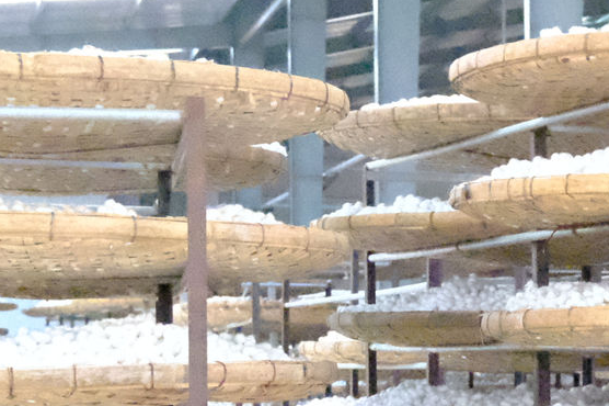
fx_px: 2181
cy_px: 533
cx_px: 665
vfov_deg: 10.4
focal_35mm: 129
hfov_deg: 15.5
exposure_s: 1/4000
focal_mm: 23.5
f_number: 4
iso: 51200
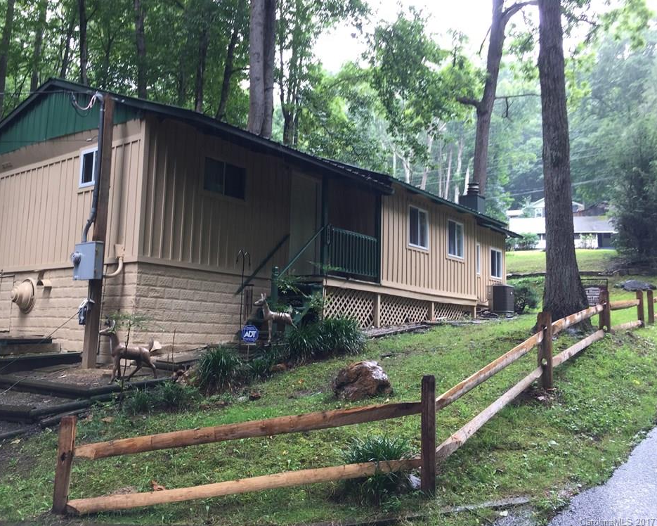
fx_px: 603
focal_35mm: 31
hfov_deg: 57.1
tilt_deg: +5.3
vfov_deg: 47.1
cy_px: 258
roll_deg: -1.7
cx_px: 300
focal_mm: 4.15
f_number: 2.2
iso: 32
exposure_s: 1/40
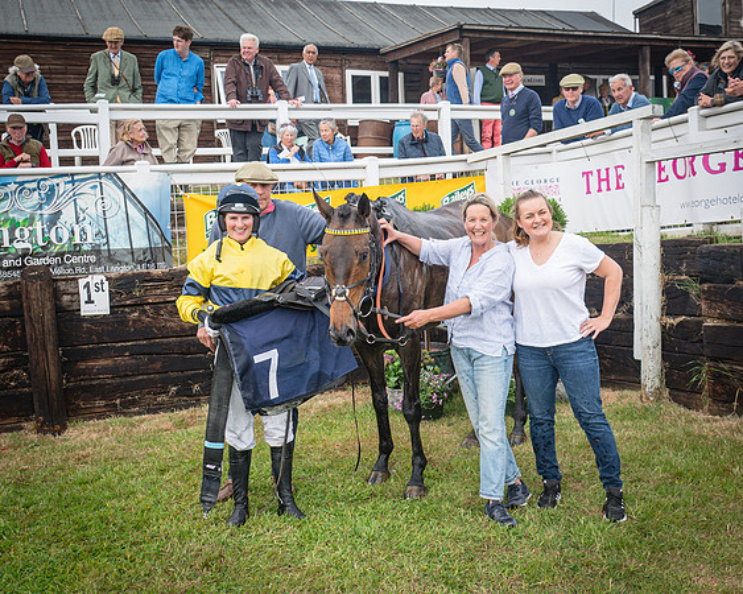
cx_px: 345
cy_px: 297
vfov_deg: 36.8
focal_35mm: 41
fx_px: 892
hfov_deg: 45.2
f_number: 5
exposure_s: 1/400
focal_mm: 24
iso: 400
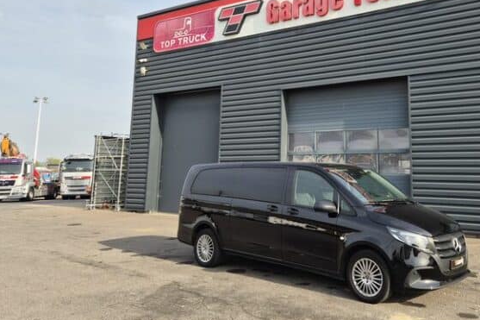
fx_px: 440
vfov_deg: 39.6
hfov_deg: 56.2
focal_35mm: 33
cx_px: 315
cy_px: 117
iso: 25
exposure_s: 1/1014
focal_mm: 5.4
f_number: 1.8
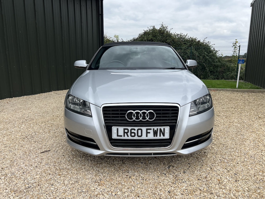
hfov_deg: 67.3
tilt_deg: -11.7
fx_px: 199
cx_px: 132
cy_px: 100
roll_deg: -0.3
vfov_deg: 53.1
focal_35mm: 26
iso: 50
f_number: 1.5
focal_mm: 5.7
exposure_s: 1/1100
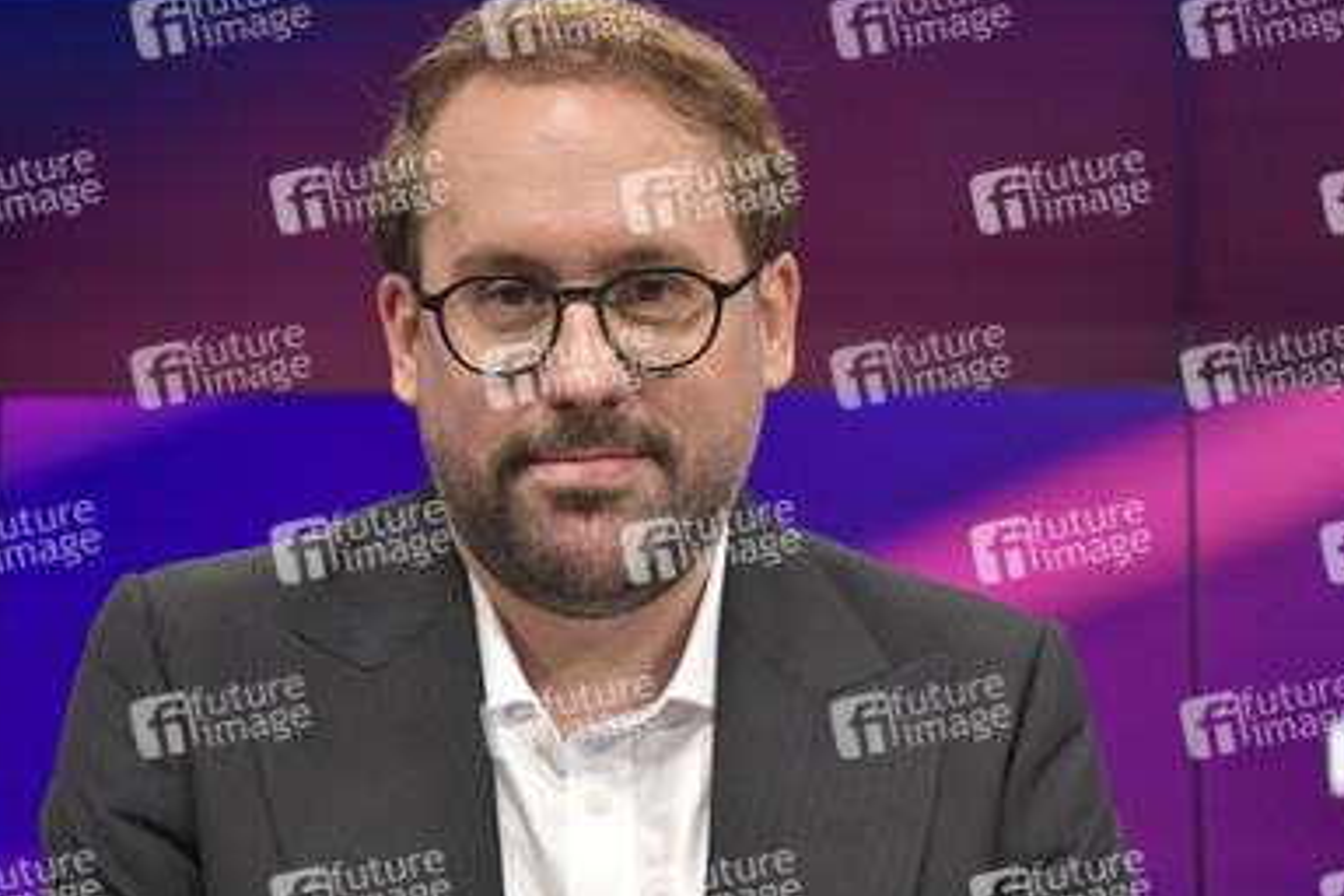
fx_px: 2277
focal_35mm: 61
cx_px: 618
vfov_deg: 22.3
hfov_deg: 32.9
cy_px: 455
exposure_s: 1/200
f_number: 6.3
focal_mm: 52
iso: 2500
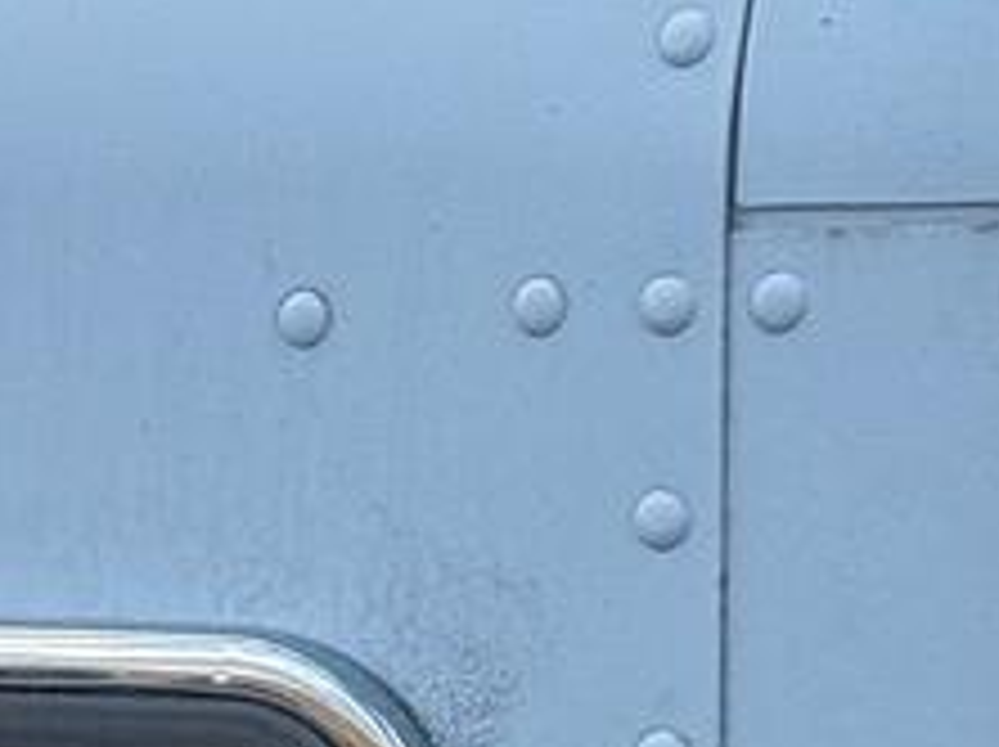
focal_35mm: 277
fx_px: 7985
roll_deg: +1.2
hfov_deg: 6.9
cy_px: 1066
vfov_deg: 5.3
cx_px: -1197
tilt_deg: -6.6
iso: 64
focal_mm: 6.76
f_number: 1.78
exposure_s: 1/995
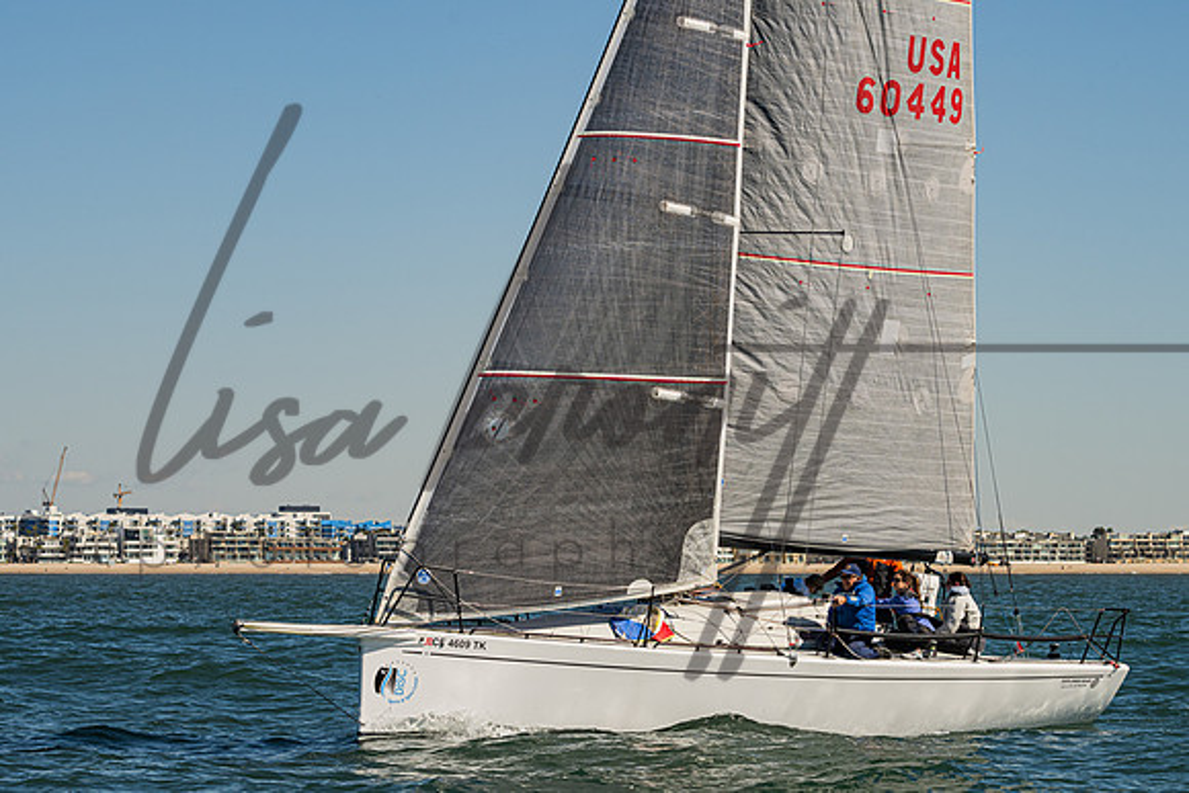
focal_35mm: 125
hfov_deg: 16.4
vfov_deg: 11.0
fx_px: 4128
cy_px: 414
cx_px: 643
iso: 400
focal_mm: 100
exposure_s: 1/1600
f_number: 9
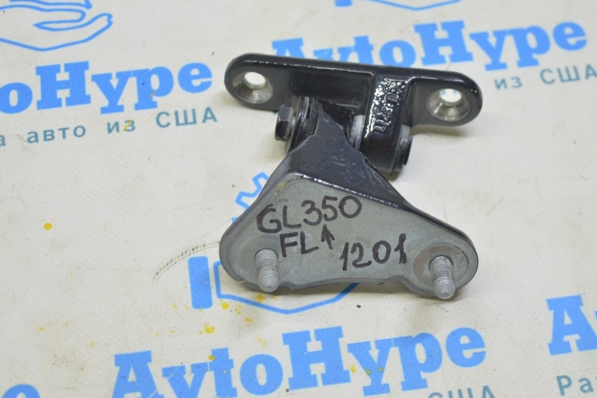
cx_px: 309
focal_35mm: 72
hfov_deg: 28.1
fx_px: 1194
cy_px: 191
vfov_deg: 18.9
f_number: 5.6
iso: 400
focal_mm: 46
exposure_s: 1/20
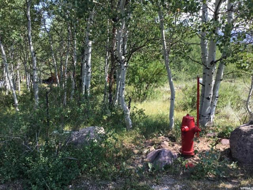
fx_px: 227
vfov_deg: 45.4
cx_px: 126
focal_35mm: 31
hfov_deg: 58.4
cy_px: 95
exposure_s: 1/424
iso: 25
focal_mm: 3.3
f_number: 2.4
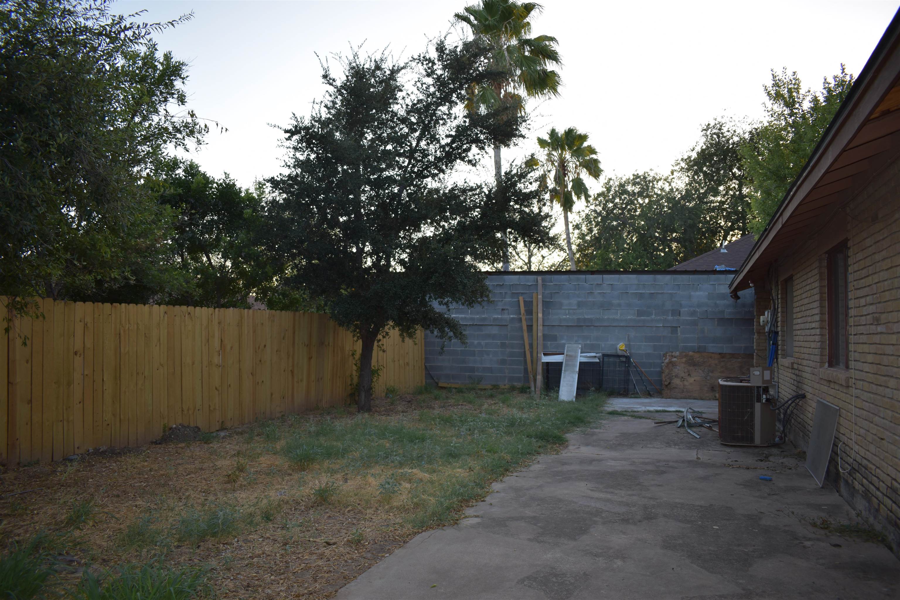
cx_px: 450
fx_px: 675
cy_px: 300
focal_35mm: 27
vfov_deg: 47.9
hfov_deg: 67.4
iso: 100
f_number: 3.5
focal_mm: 18
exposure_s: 1/60
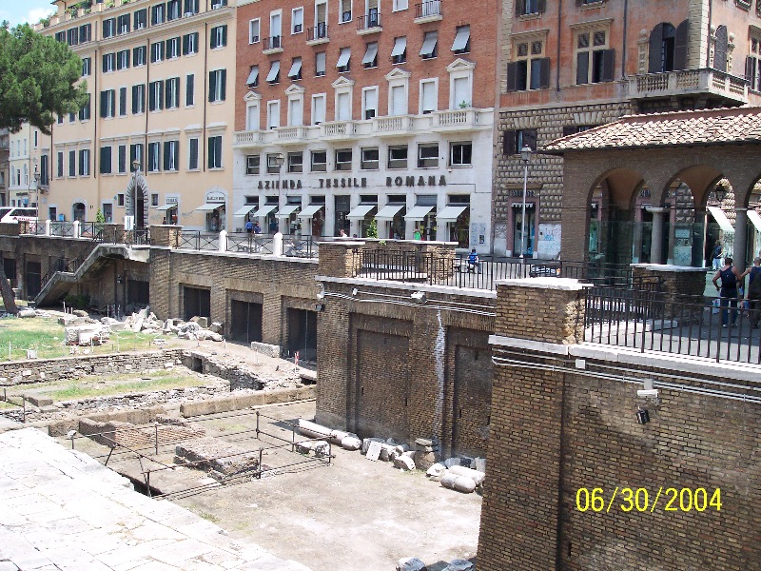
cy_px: 286
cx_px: 380
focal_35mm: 38
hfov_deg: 49.0
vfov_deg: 37.7
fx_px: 835
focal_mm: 8
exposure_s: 1/350
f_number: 4.8
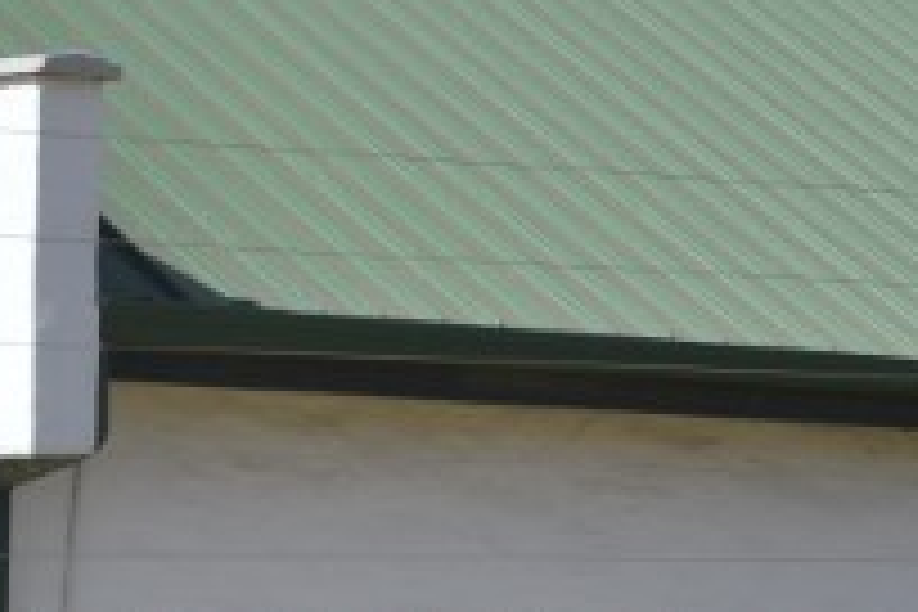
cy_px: 1400
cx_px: -128
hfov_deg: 10.8
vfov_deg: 7.0
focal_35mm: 187
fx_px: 4768
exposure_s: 1/1000
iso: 100
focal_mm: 22
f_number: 4.5
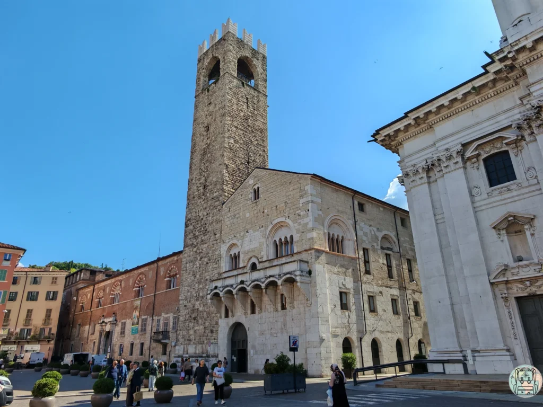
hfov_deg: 71.6
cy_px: 204
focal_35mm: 24
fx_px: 376
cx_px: 272
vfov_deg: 56.8
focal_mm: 1.82
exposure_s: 1/810
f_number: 2
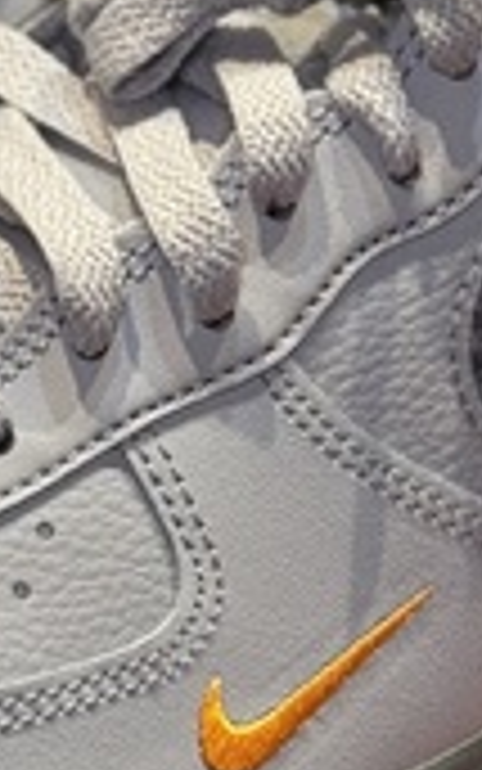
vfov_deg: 10.2
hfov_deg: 6.5
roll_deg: -2.9
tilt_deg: -26.4
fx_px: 4263
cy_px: -119
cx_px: 167
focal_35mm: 203
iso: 250
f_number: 1.78
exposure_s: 1/50
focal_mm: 6.86
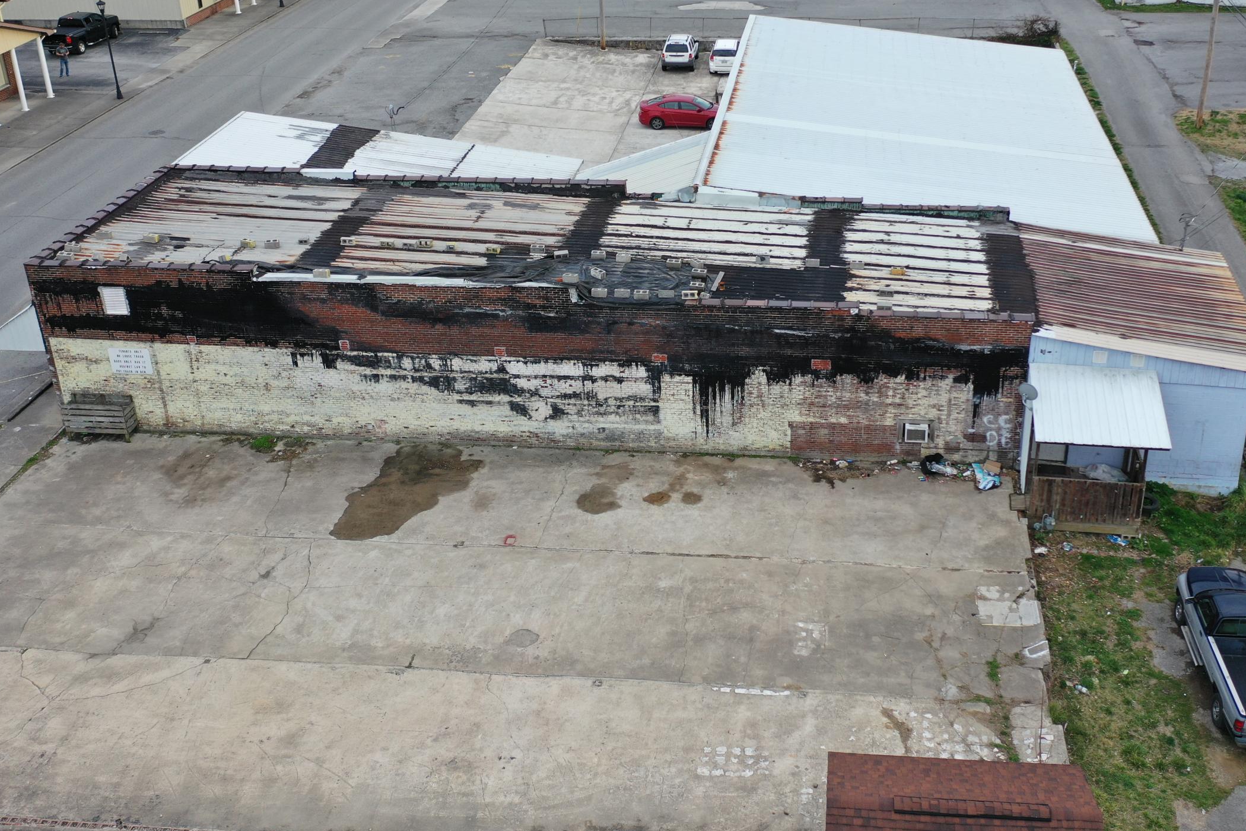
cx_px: 710
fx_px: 1384
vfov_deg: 33.3
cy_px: 353
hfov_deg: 48.3
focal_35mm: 40
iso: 100
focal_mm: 10.26
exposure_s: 1/120
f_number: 2.8
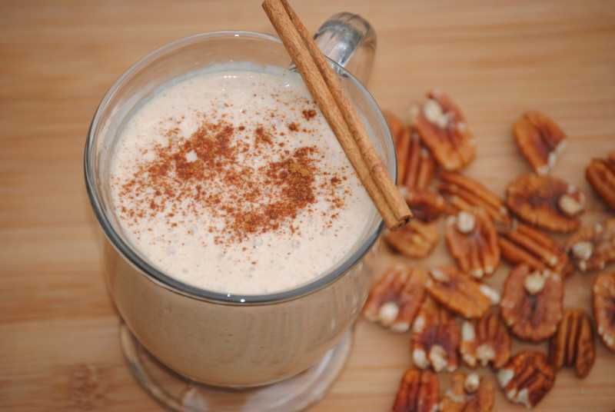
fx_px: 3208
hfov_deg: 11.0
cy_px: 206
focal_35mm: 188
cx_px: 308
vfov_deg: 7.3
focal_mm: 125
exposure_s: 1/160
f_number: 4.8
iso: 100
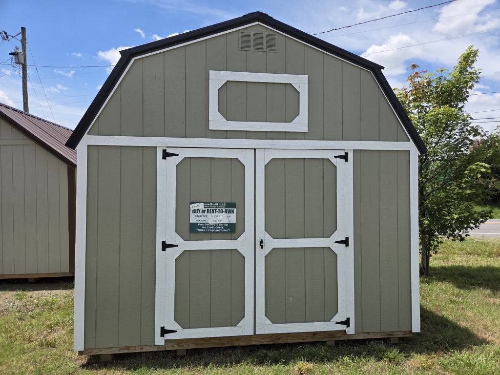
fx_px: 332
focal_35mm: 23
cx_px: 250
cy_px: 188
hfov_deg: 73.9
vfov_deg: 58.9
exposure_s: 1/4885
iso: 80
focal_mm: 5.4
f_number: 1.8
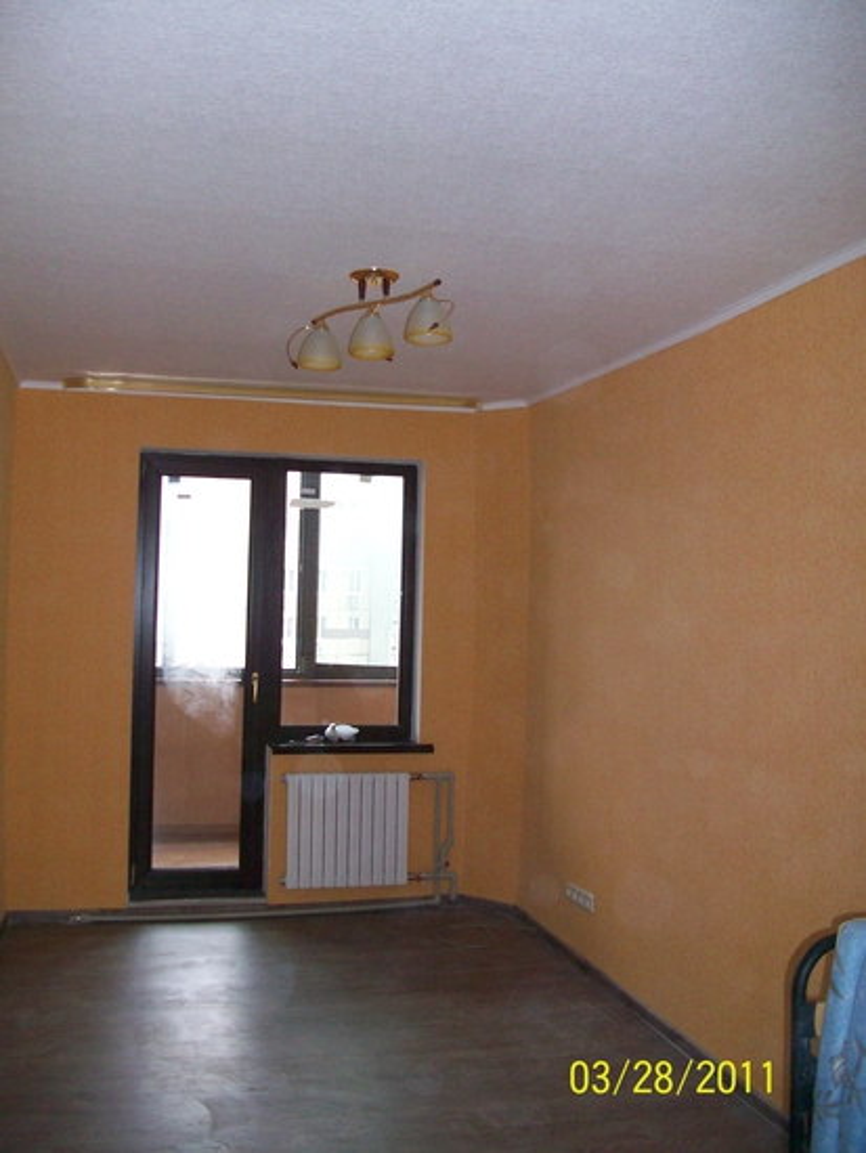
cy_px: 576
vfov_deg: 53.9
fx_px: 1133
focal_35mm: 34
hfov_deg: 41.8
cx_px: 433
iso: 160
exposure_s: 1/60
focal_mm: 5.7
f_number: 2.8
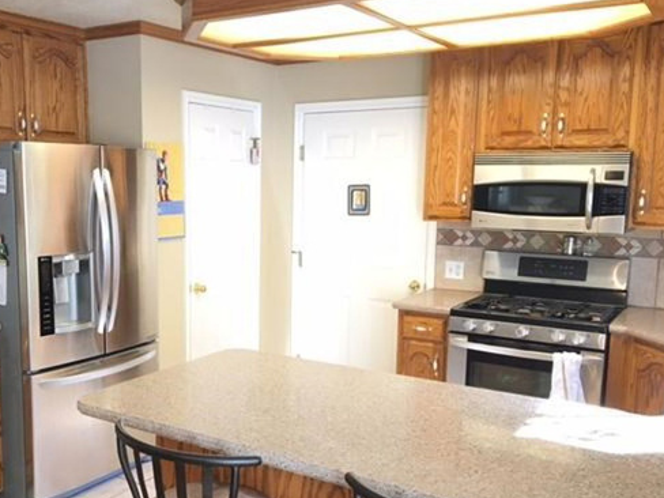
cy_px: 287
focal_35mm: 38
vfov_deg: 37.6
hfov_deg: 48.4
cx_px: 241
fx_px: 729
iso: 125
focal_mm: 4.15
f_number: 2.2
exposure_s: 1/30
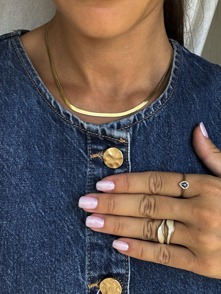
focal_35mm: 30
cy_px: 147
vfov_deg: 60.0
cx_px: 110
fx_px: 255
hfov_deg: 46.8
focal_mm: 2.69
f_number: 1.9
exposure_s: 1/120
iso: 20
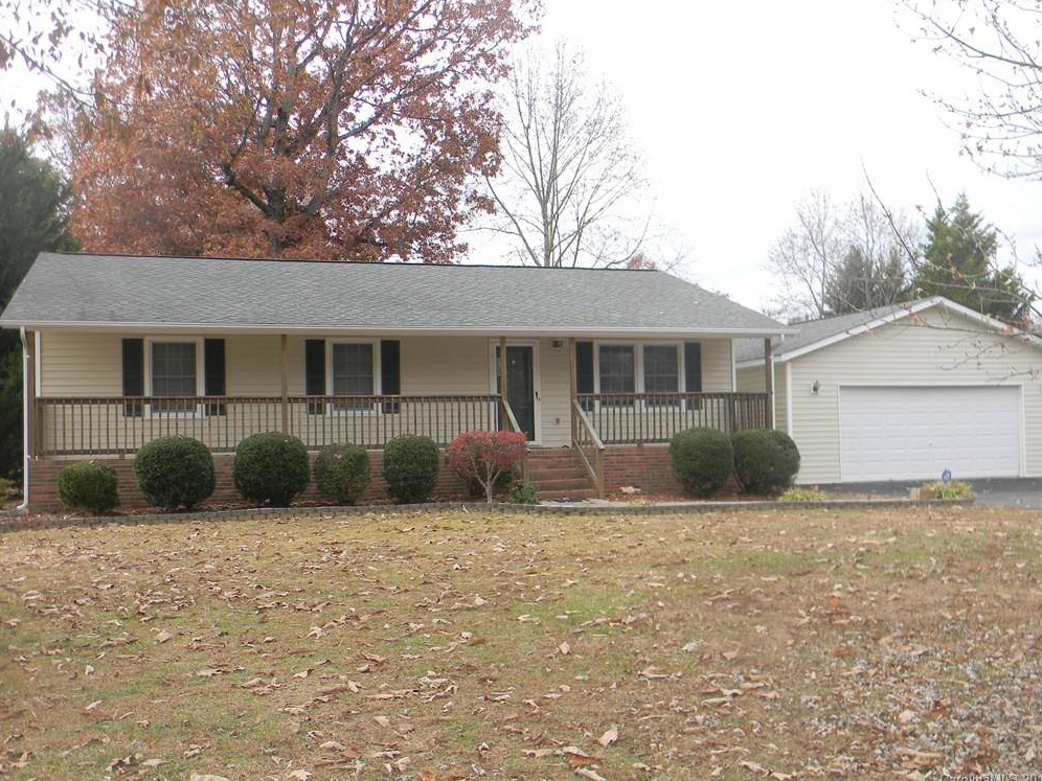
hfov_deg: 50.1
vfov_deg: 38.7
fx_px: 1114
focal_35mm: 37
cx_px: 524
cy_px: 388
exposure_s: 1/320
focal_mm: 6.4
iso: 112
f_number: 3.7
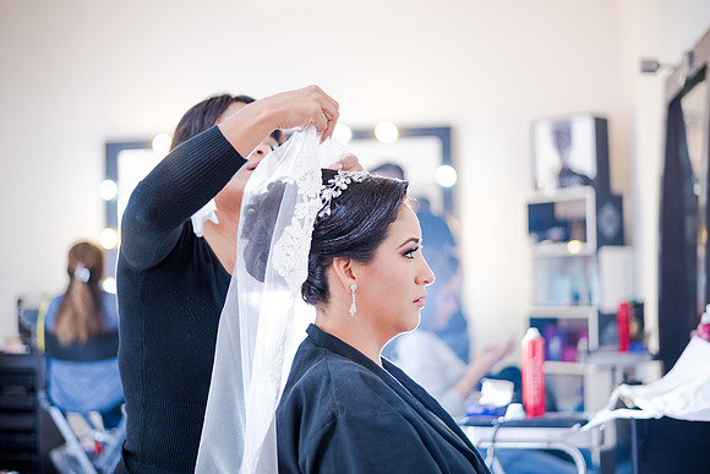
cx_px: 355
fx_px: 986
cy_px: 237
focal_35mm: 50
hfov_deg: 39.6
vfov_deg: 27.0
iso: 640
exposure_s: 1/125
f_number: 1.8
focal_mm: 50
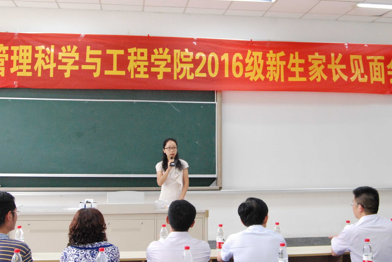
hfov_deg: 42.7
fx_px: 501
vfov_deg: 29.3
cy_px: 115
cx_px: 193
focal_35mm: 46
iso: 1600
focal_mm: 22
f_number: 6.3
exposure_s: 1/40
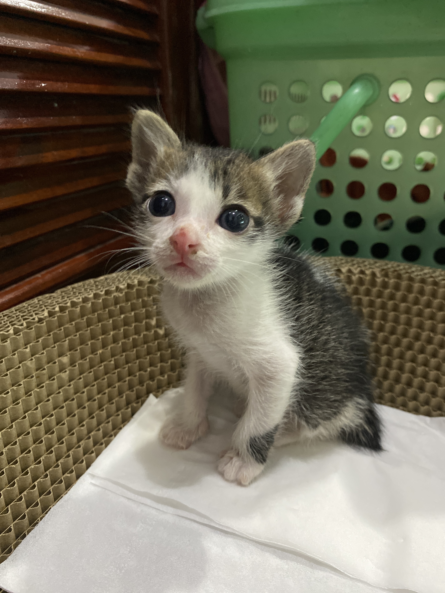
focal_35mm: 26
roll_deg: +0.7
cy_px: 296
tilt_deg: -21.4
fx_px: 446
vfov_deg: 67.3
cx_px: 222
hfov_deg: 53.1
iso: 640
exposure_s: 1/25
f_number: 1.8
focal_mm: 4.25
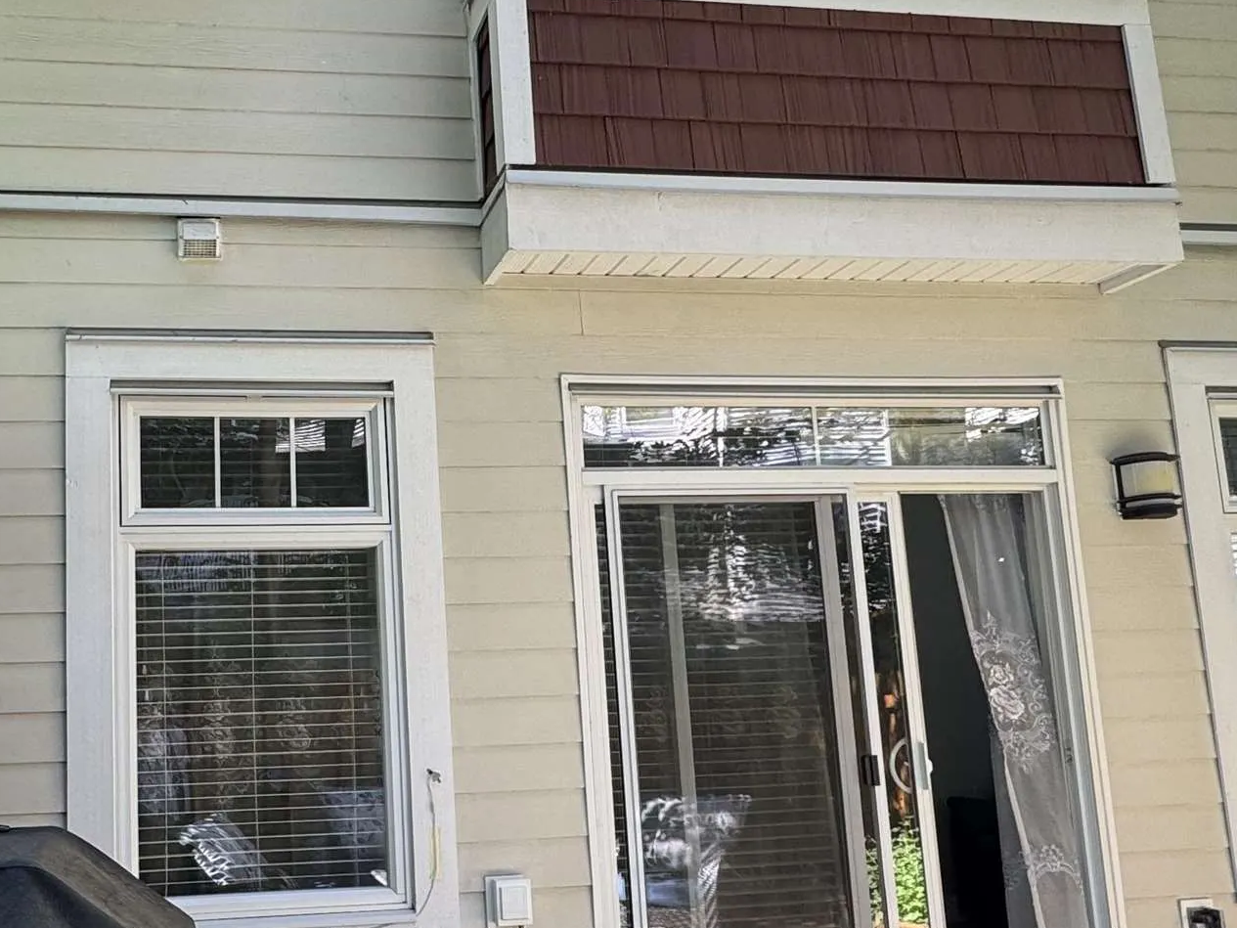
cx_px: 337
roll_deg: +2.2
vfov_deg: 41.7
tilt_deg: +8.0
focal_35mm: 34
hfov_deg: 52.0
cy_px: 536
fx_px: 1215
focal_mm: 2.22
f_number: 2.2
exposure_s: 1/99
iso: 50
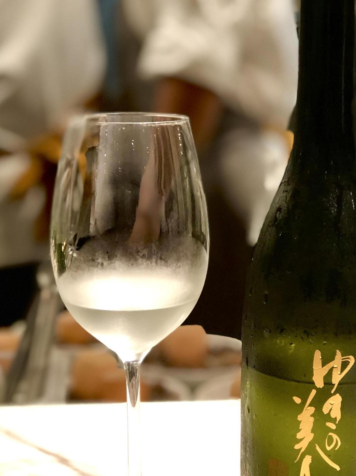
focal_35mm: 76
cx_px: 226
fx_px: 1043
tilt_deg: -11.2
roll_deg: +2.8
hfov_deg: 19.3
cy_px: 256
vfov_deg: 25.7
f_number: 2.8
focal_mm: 6.6
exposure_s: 1/30
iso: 250
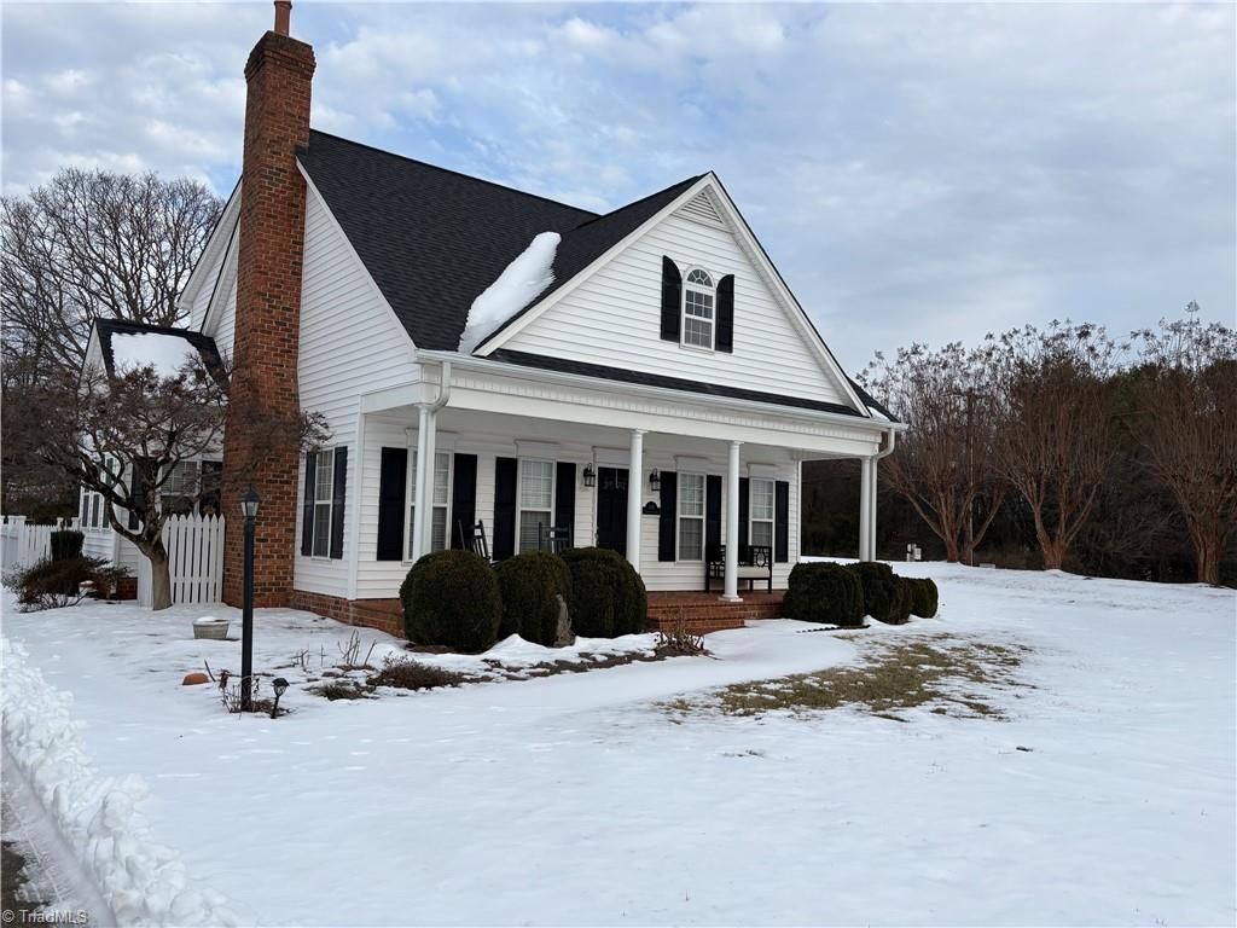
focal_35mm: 26
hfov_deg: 67.3
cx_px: 618
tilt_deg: +3.6
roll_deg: -1.9
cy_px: 464
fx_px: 929
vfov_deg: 53.1
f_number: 1.6
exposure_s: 1/2778
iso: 50
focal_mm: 5.96
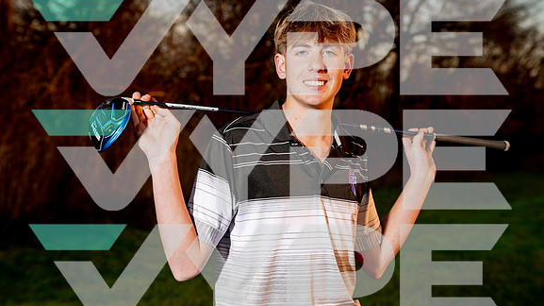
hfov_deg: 35.5
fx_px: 851
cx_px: 272
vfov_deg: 20.4
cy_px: 160
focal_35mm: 59
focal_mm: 56
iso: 100
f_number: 4
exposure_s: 1/250
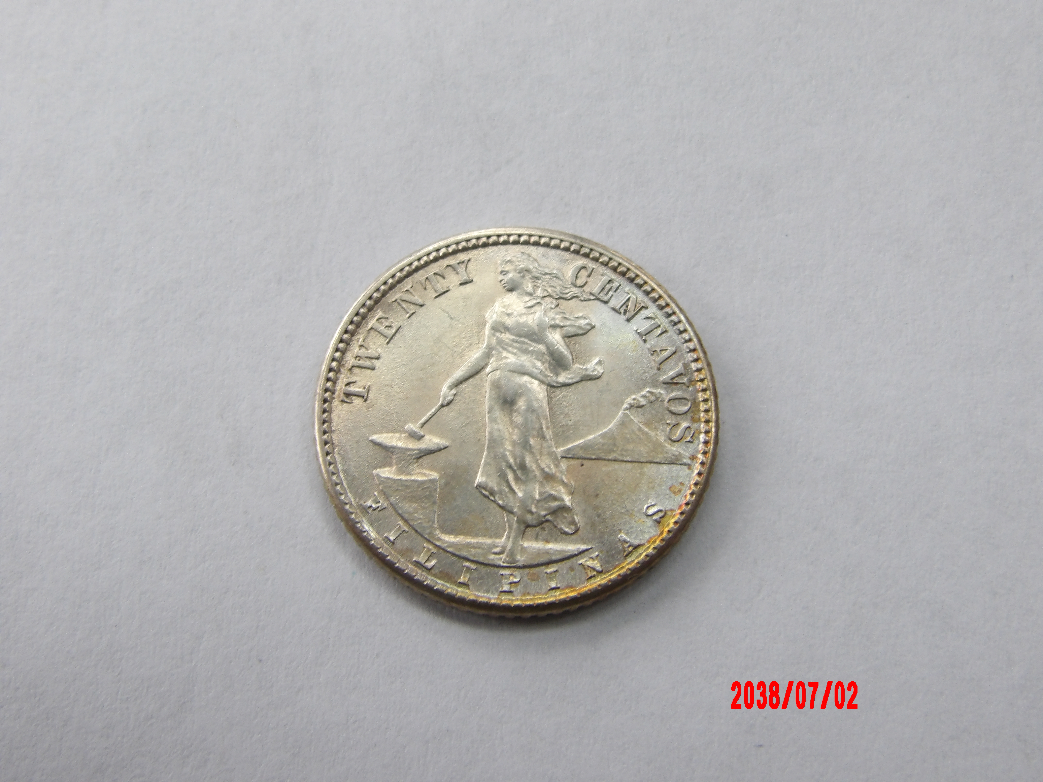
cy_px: 391
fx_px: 1537
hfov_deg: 37.5
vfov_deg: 28.6
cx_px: 522
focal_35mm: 51
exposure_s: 1/28
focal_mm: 9.2
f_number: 5.3
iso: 200
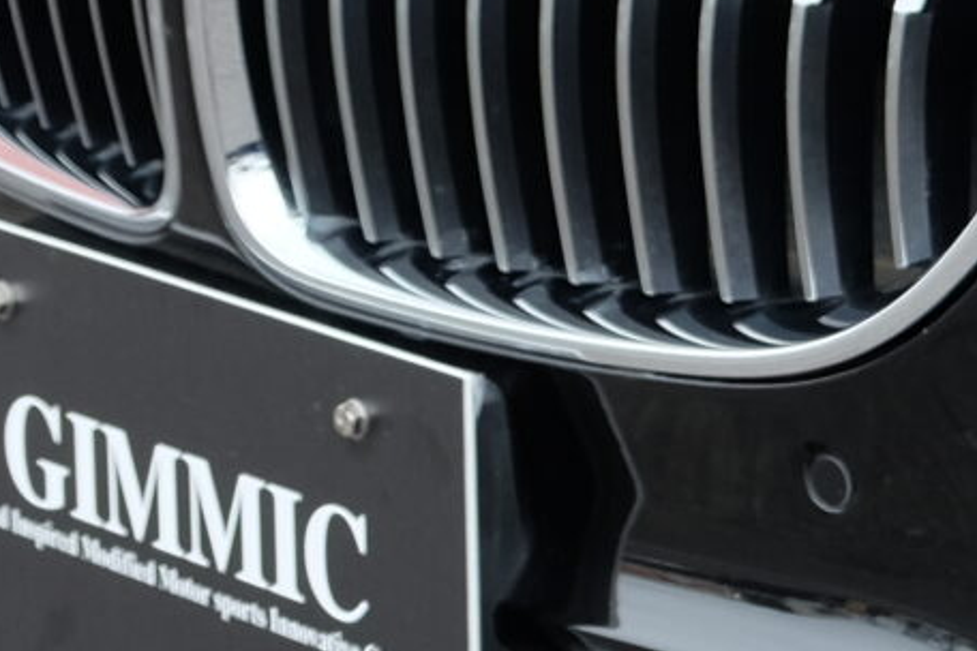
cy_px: 594
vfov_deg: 6.8
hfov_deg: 9.3
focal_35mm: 202
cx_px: 2179
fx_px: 5482
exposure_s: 1/150
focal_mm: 24.3
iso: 400
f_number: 4.5
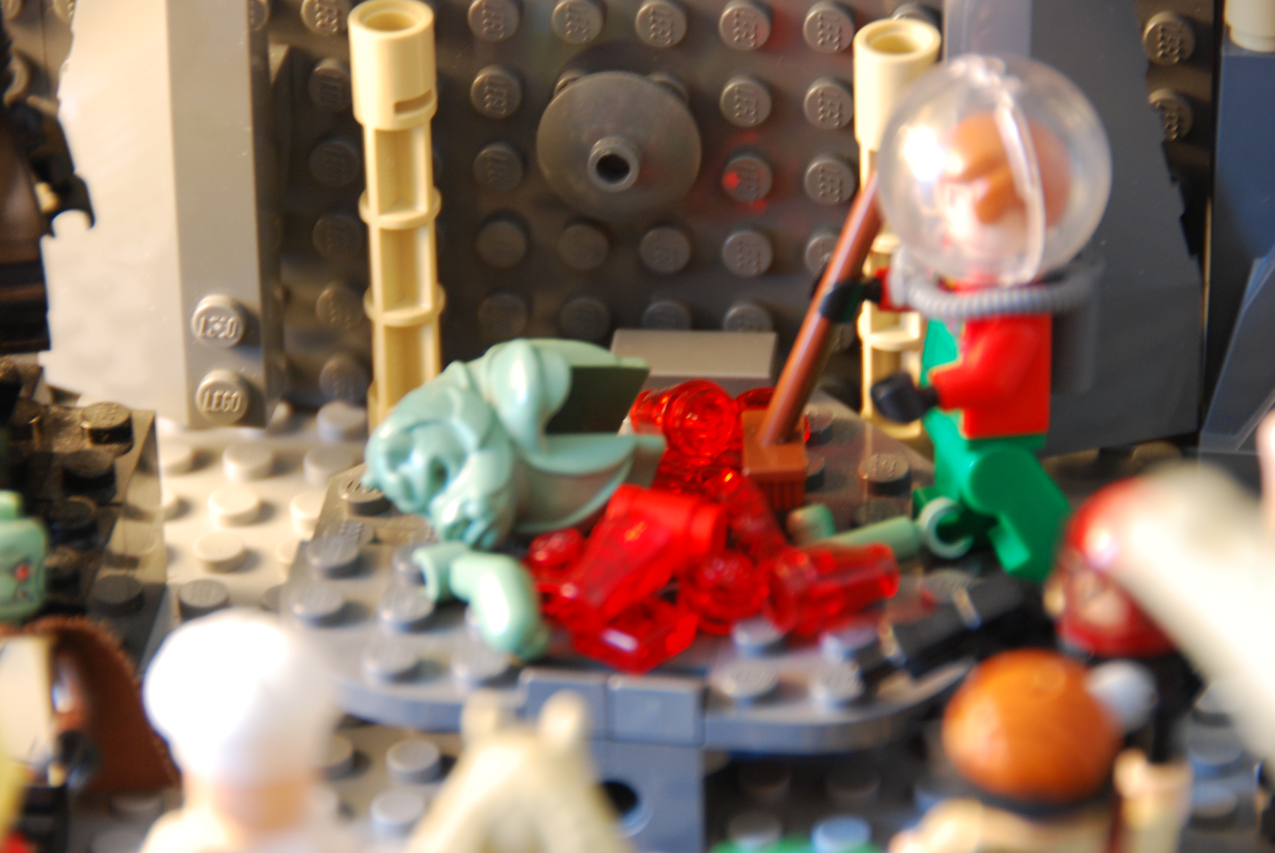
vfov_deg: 4.6
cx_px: 638
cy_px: 426
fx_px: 10638
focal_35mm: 300
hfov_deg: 6.9
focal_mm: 200
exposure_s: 1/13
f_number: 5.6
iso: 400
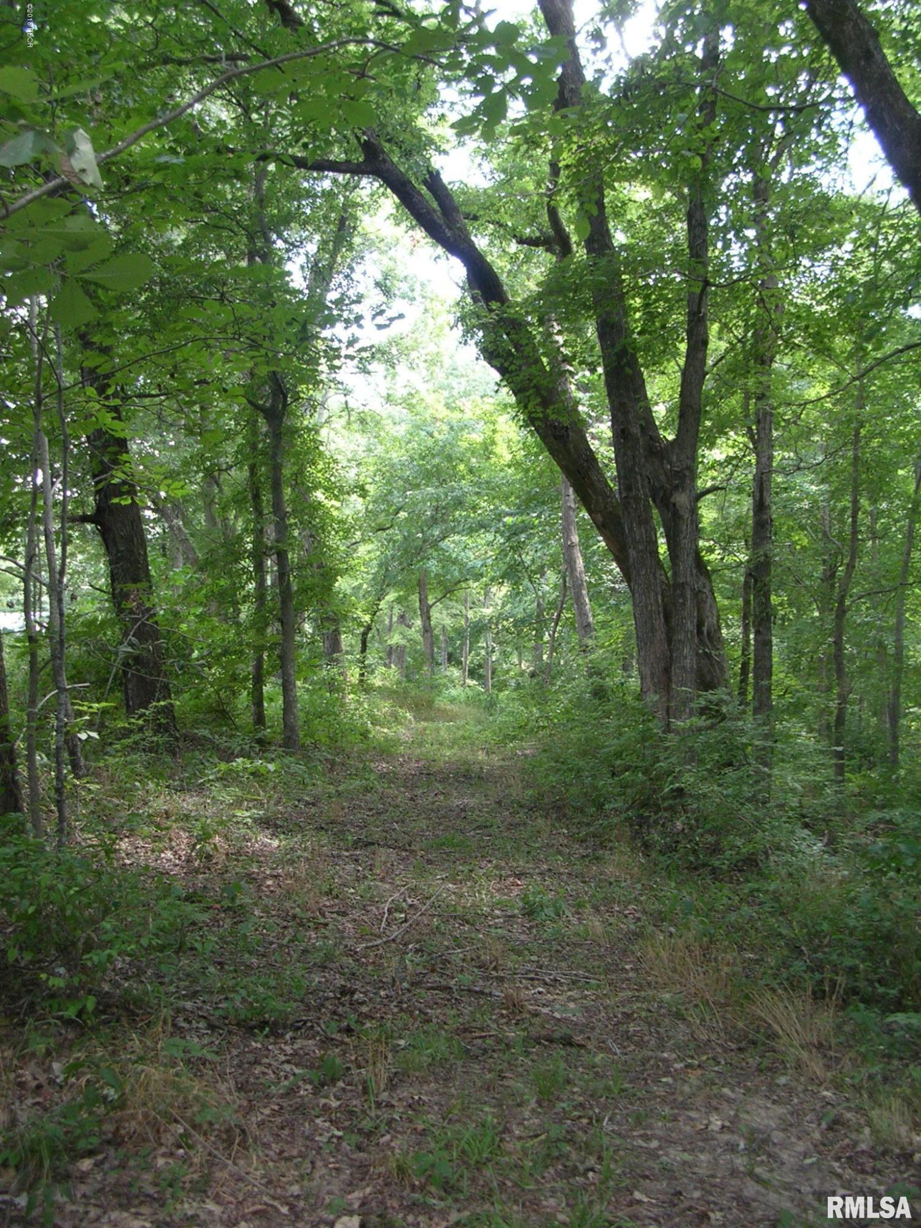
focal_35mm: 38
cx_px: 460
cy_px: 614
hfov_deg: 37.7
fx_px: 1348
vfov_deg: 49.0
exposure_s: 1/29.9
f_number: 2.8
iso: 67
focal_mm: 5.8
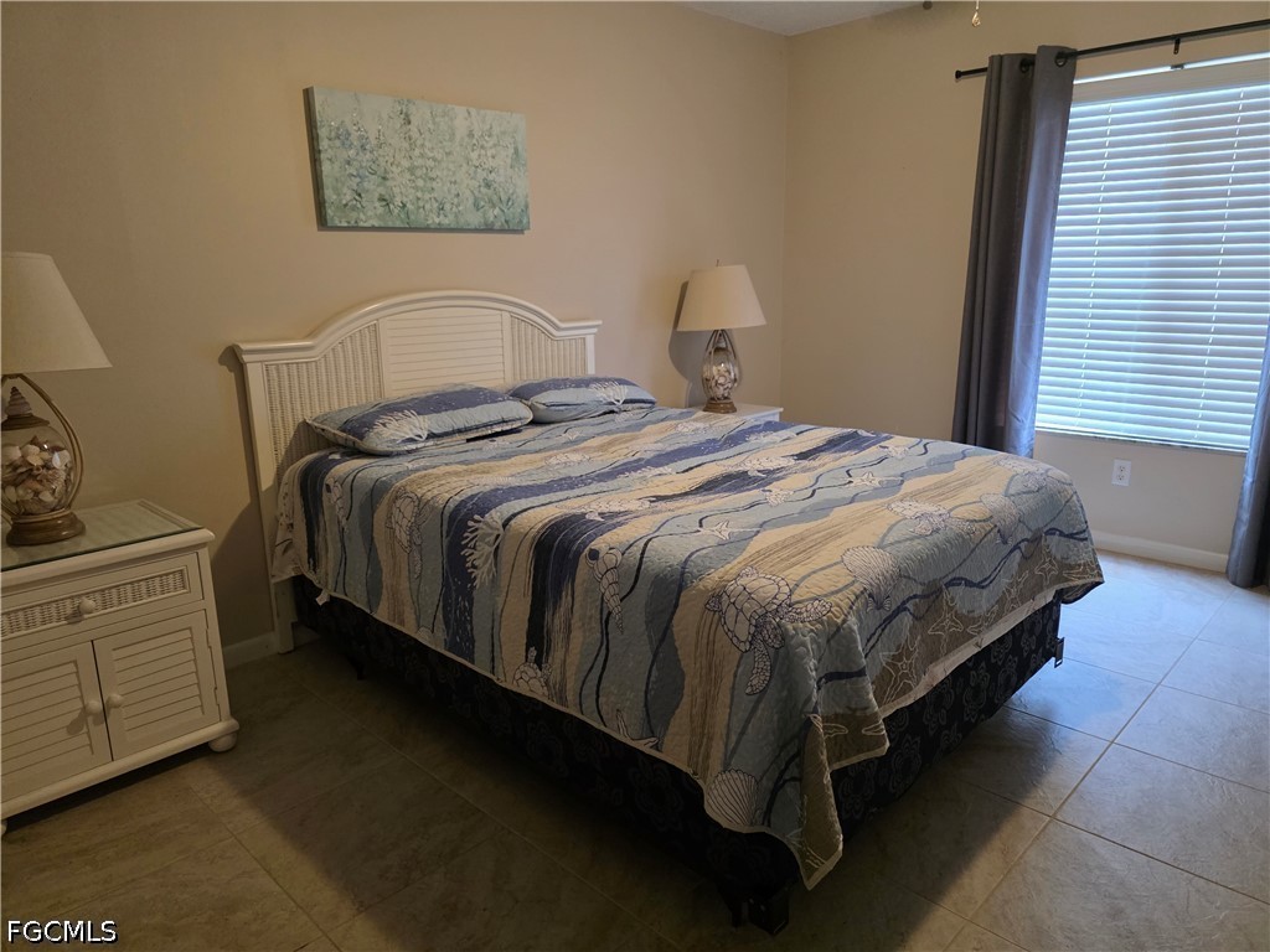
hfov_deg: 73.9
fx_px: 844
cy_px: 476
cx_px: 635
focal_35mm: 23
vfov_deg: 58.9
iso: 1000
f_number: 1.7
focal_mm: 6.3
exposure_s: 1/120
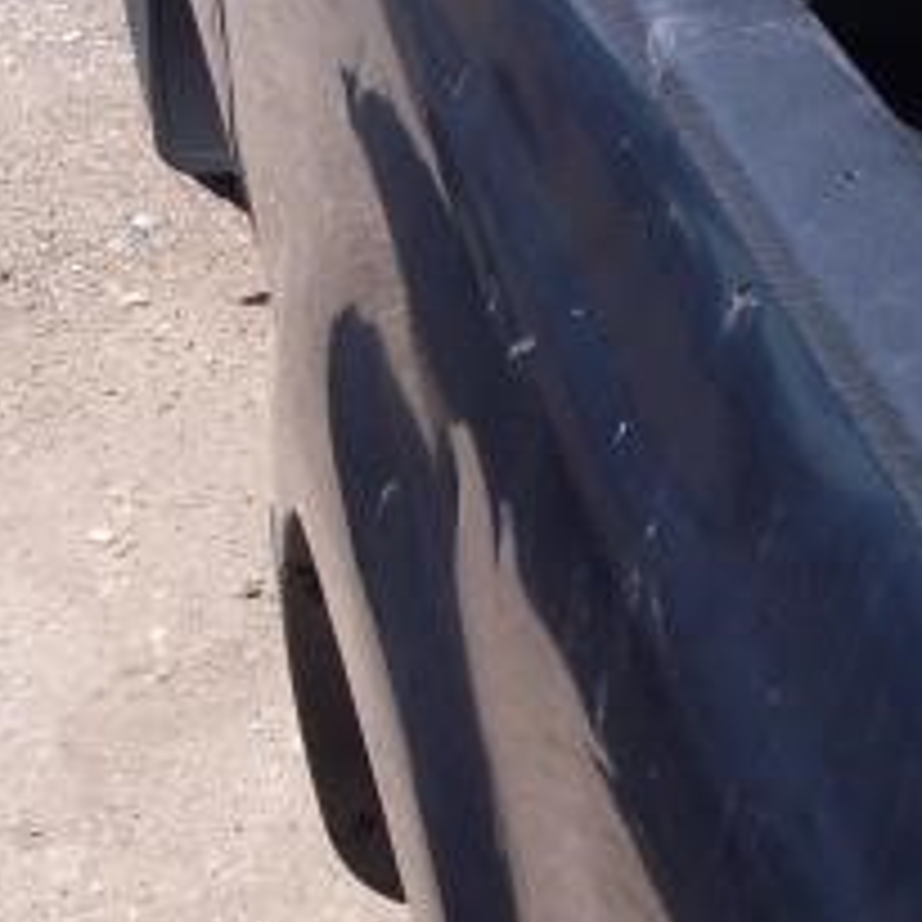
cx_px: 679
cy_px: 688
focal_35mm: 124
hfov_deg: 14.0
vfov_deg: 14.0
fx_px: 3737
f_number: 7.8
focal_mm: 6.3
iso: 80
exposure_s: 1/160
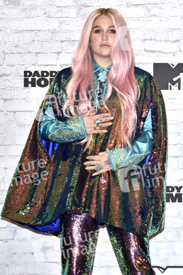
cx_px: 89
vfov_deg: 12.8
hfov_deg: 8.6
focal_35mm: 160
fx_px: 1222
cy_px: 140
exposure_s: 1/250
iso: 2000
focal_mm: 155
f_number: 6.3
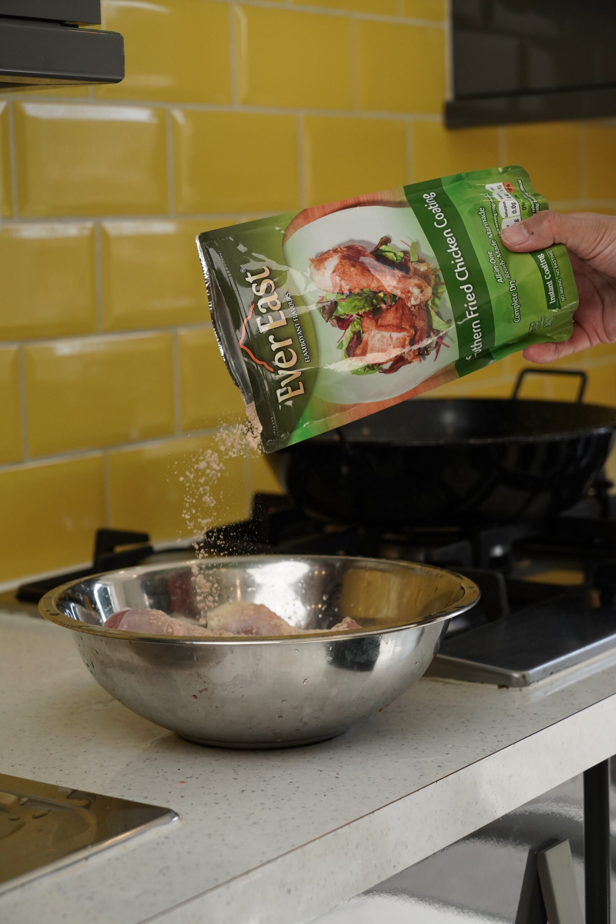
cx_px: 308
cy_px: 462
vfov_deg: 28.8
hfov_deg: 19.5
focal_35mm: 70
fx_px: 1796
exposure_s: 1/1000
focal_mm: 70
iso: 2500
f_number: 6.3
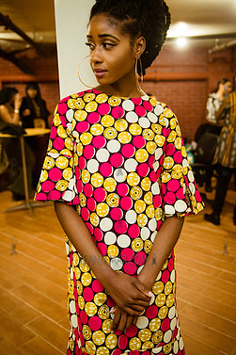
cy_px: 167
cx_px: 119
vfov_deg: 51.9
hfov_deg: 35.9
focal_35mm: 37
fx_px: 364
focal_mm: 31
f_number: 2.8
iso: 2500
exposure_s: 1/200
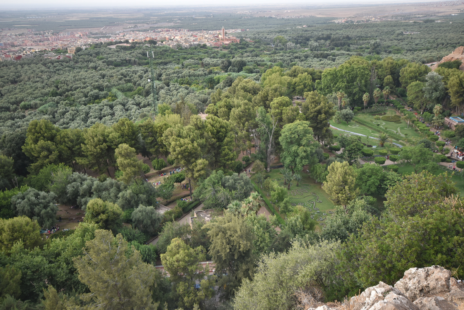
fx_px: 387
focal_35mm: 30
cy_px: 155
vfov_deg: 43.6
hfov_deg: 61.9
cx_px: 232
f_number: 6.3
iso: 200
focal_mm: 20
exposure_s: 1/100
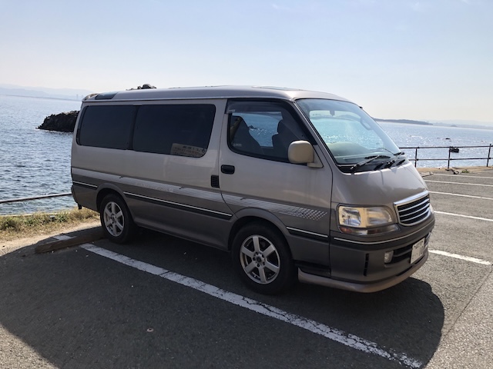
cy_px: 184
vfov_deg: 49.7
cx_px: 246
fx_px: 399
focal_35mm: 28
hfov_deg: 63.4
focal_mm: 3.99
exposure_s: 1/3690
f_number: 1.8
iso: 20
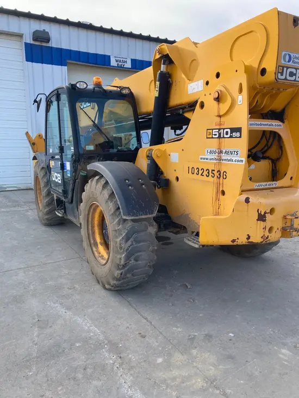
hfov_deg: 49.8
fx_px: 322
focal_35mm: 28
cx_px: 150
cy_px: 199
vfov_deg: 63.4
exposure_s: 1/466
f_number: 1.8
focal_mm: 3.99
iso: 20
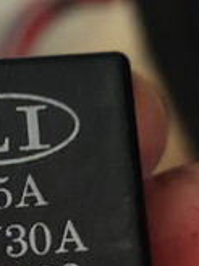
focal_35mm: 122
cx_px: -3
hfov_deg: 12.0
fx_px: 935
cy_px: 182
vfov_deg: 16.1
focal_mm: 4.7
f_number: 1.79
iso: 782
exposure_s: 1/33
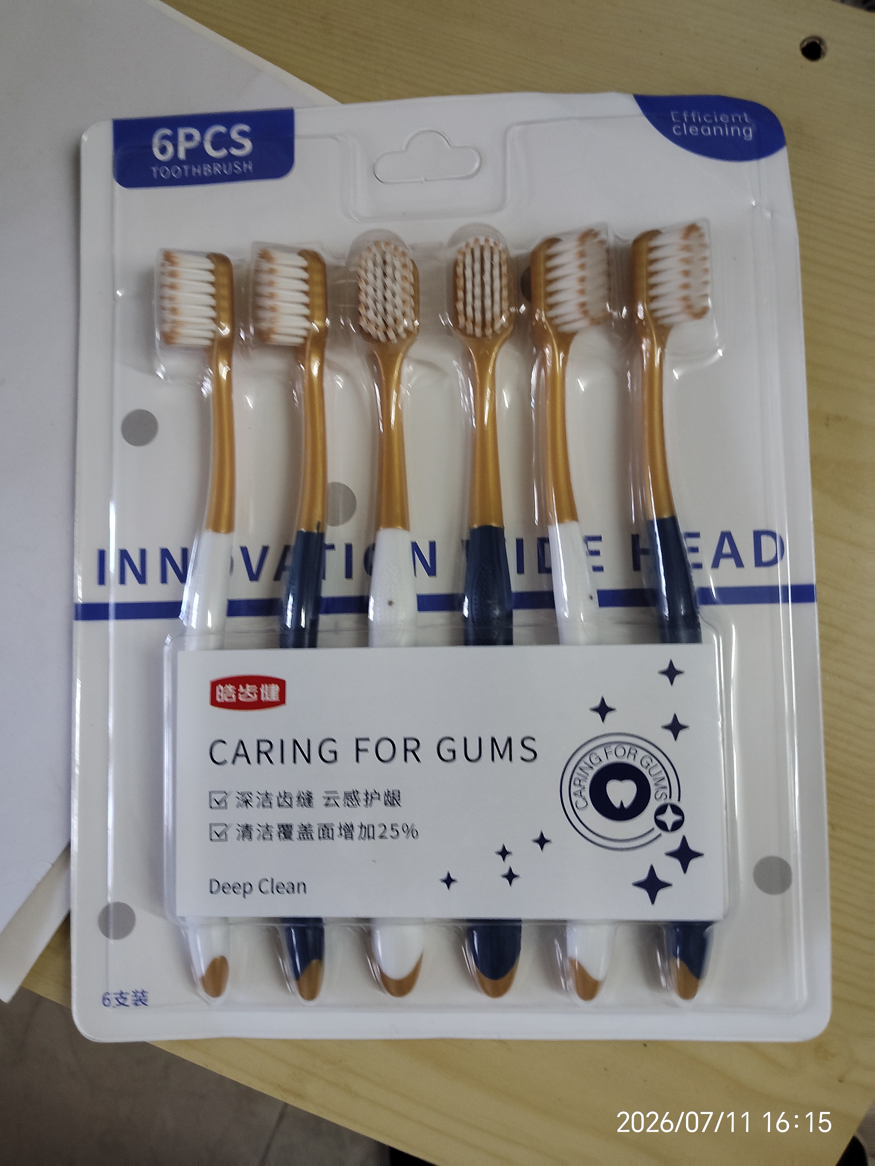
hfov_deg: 51.4
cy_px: 583
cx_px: 438
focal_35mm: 27
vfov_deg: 65.3
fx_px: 910
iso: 1759
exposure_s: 1/33.3
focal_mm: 4.05
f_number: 1.8
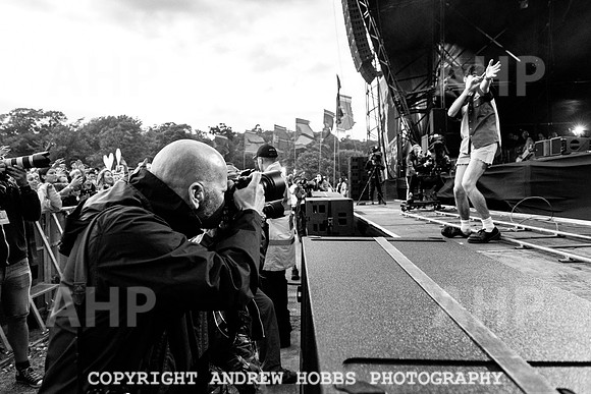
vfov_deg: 53.2
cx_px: 296
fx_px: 394
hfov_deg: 73.7
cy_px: 197
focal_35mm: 24
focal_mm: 24
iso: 8000
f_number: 5
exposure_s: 1/640
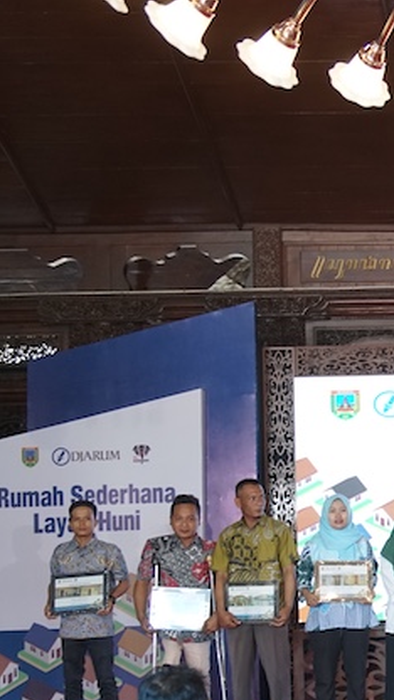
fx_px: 1263
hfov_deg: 15.9
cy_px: 503
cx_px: 633
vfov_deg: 30.6
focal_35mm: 68
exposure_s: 1/100
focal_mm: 30
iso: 1000
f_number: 2.8
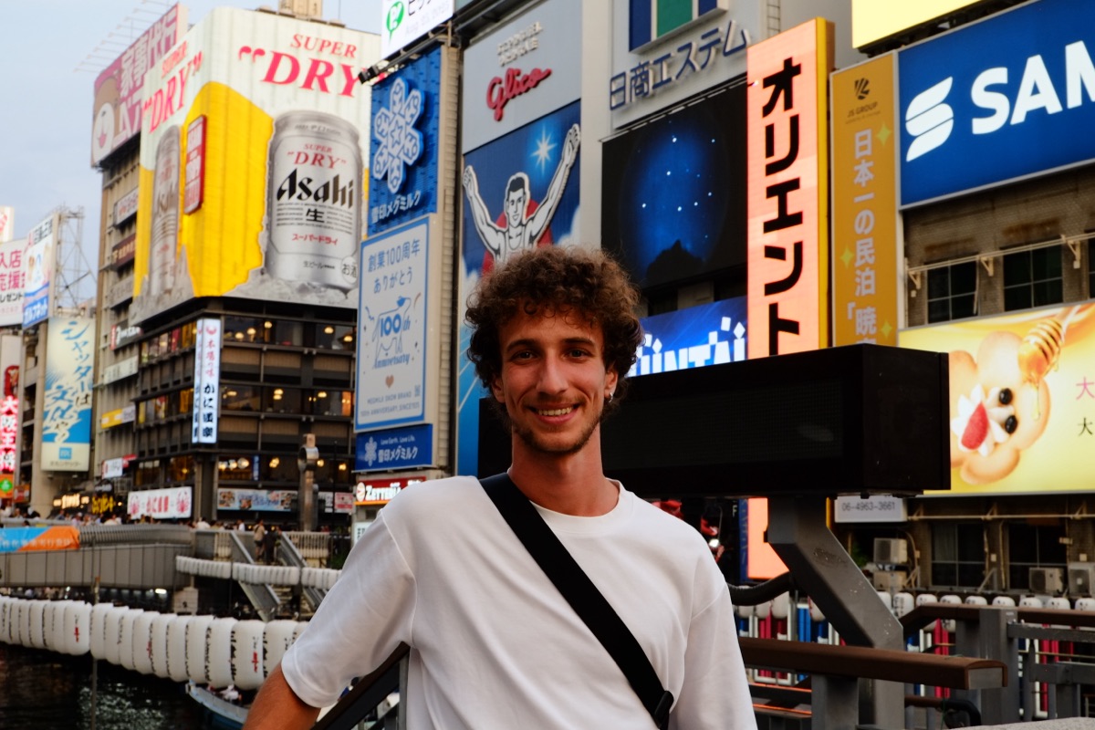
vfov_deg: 28.1
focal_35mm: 48
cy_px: 365
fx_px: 1460
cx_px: 548
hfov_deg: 41.1
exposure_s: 1/60
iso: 640
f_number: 10
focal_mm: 32.3
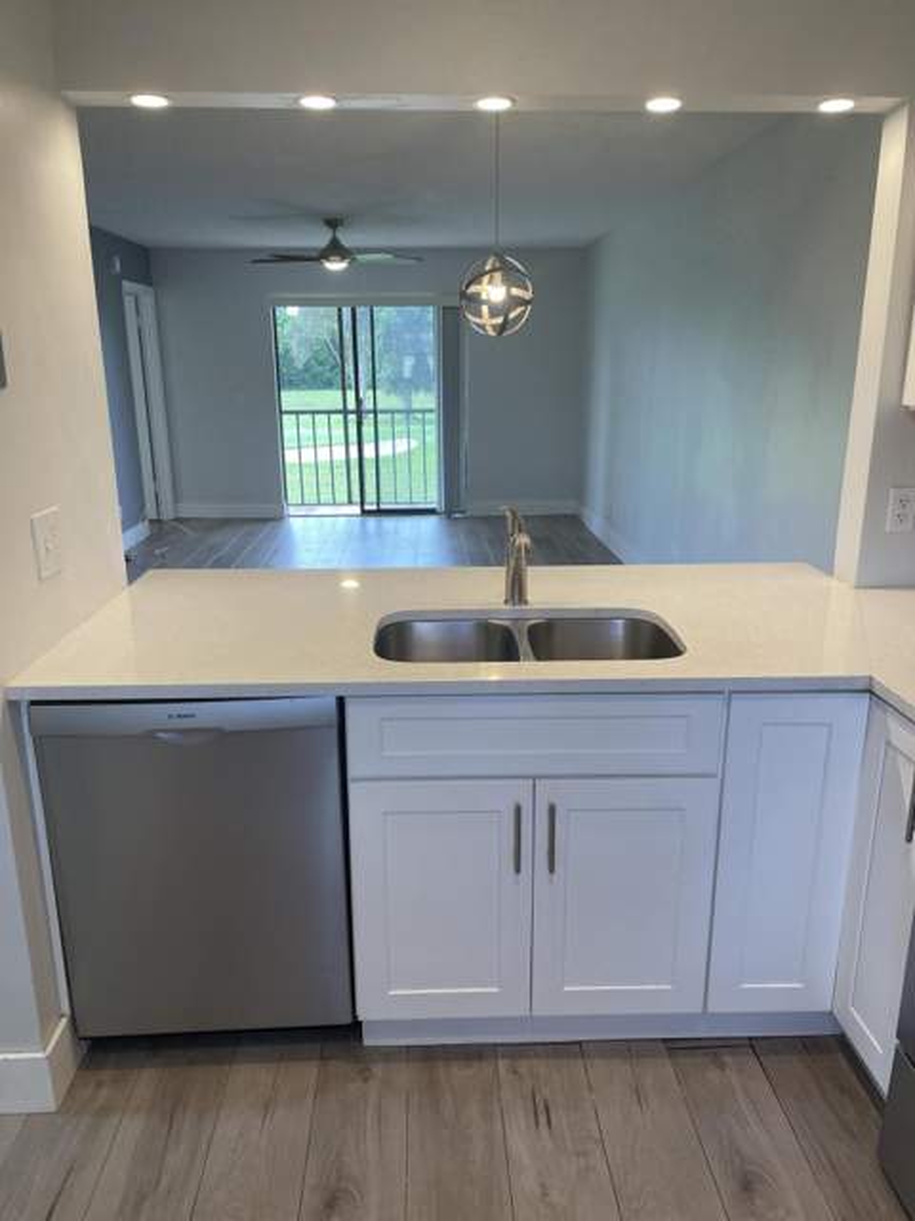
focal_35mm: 26
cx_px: 458
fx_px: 916
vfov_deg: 67.3
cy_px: 610
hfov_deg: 53.1
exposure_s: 1/120
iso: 64
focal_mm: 4.2
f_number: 1.6
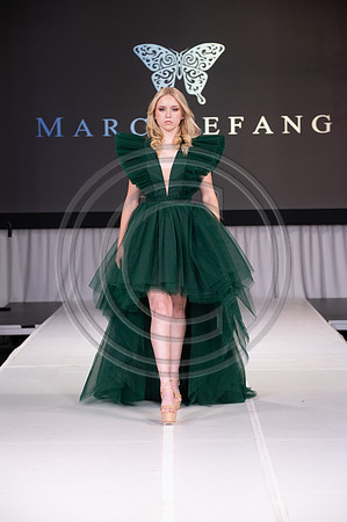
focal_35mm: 105
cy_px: 261
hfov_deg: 13.0
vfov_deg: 19.5
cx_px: 174
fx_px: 1522
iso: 2000
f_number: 5.6
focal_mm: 105
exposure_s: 1/400
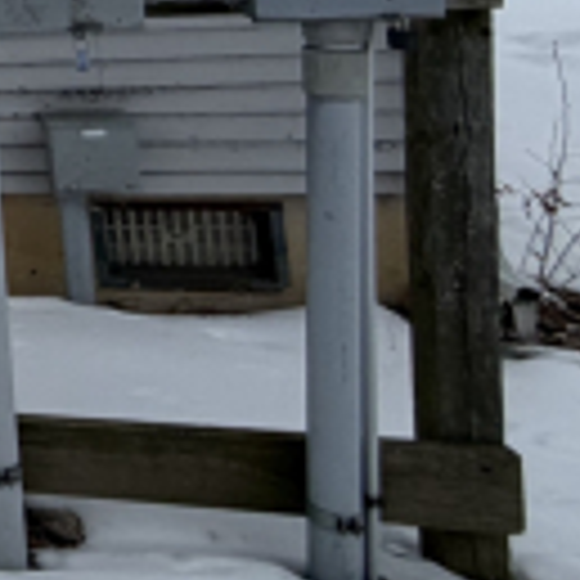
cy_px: -76
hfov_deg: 16.1
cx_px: -735
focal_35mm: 64
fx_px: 1213
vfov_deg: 24.8
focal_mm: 2.22
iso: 50
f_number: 2.2
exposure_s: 1/312
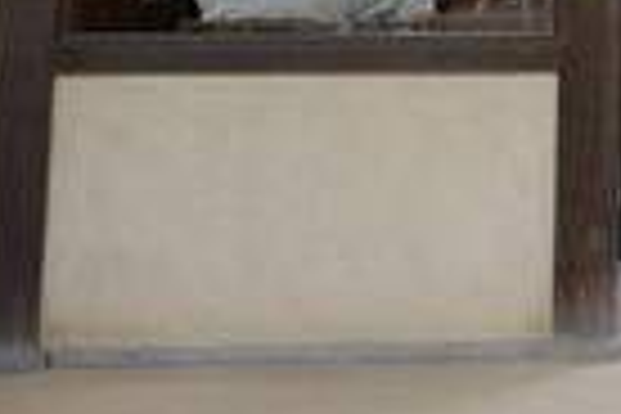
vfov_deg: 12.1
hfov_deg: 17.4
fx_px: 1794
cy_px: -317
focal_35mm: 104
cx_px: 968
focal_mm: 16
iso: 100
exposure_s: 1/60
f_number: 4
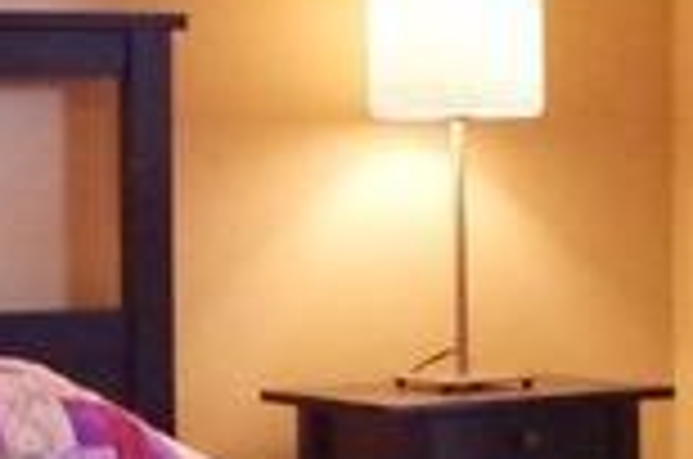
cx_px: 698
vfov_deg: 8.2
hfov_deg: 12.3
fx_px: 3189
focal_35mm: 166
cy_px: 166
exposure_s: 1/125
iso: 6400
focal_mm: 17
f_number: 6.3
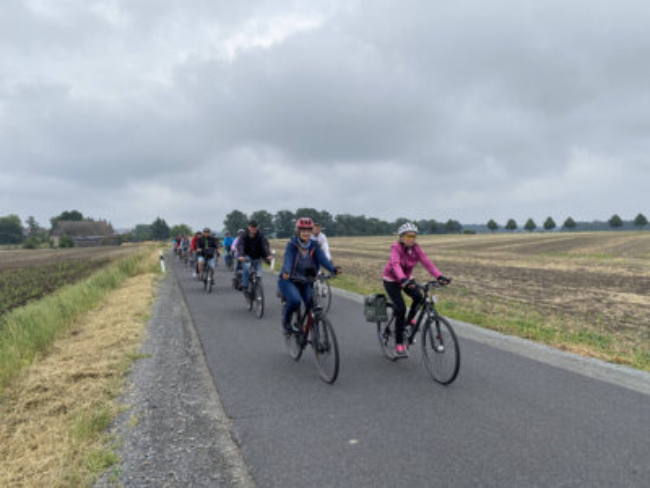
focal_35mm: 26
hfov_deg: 67.3
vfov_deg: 53.1
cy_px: 244
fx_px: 488
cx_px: 325
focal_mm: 4.2
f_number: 1.8
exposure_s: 1/2755
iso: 32
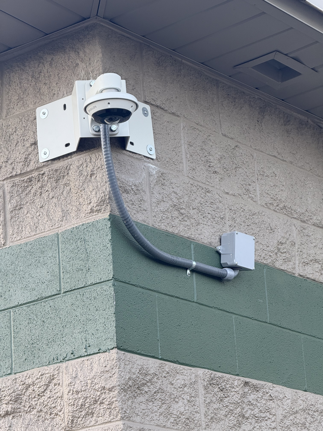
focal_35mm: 120
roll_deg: +3.8
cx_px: 162
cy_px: 216
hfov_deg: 12.3
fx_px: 1493
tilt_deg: +18.1
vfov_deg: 16.4
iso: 64
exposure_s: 1/123
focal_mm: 15.66
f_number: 2.8
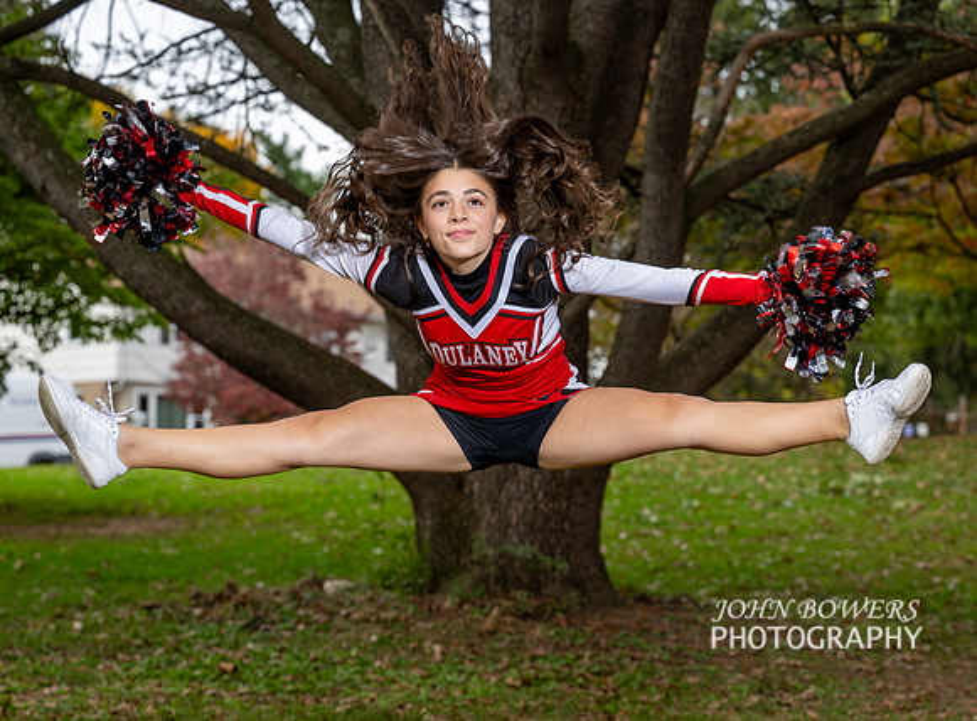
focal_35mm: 93
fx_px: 2618
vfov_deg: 15.7
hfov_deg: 21.1
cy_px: 419
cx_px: 514
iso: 100
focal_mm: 70
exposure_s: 1/200
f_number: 4
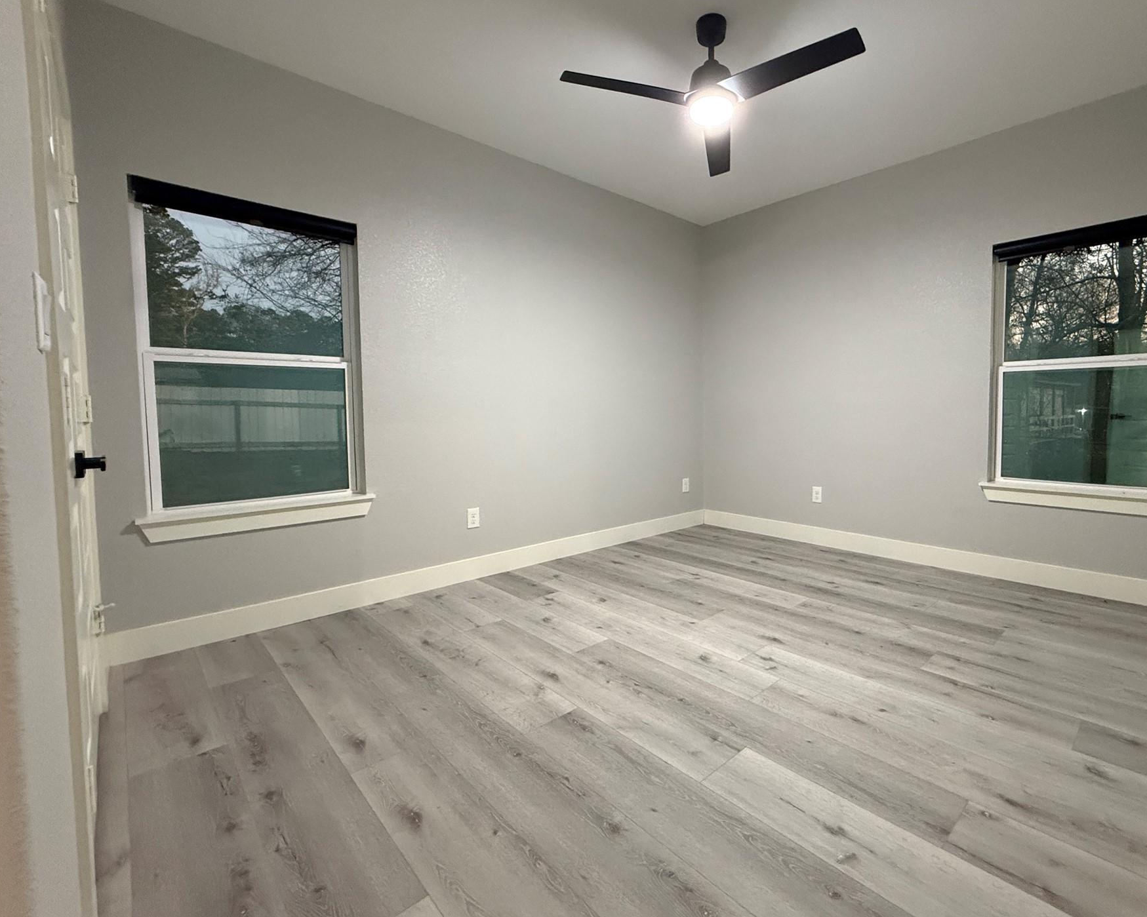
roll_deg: +0.2
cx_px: 663
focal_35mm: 16
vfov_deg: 80.3
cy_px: 439
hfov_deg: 92.4
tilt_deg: -3.1
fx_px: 543
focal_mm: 2.22
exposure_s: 1/60
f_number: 2.2
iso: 640
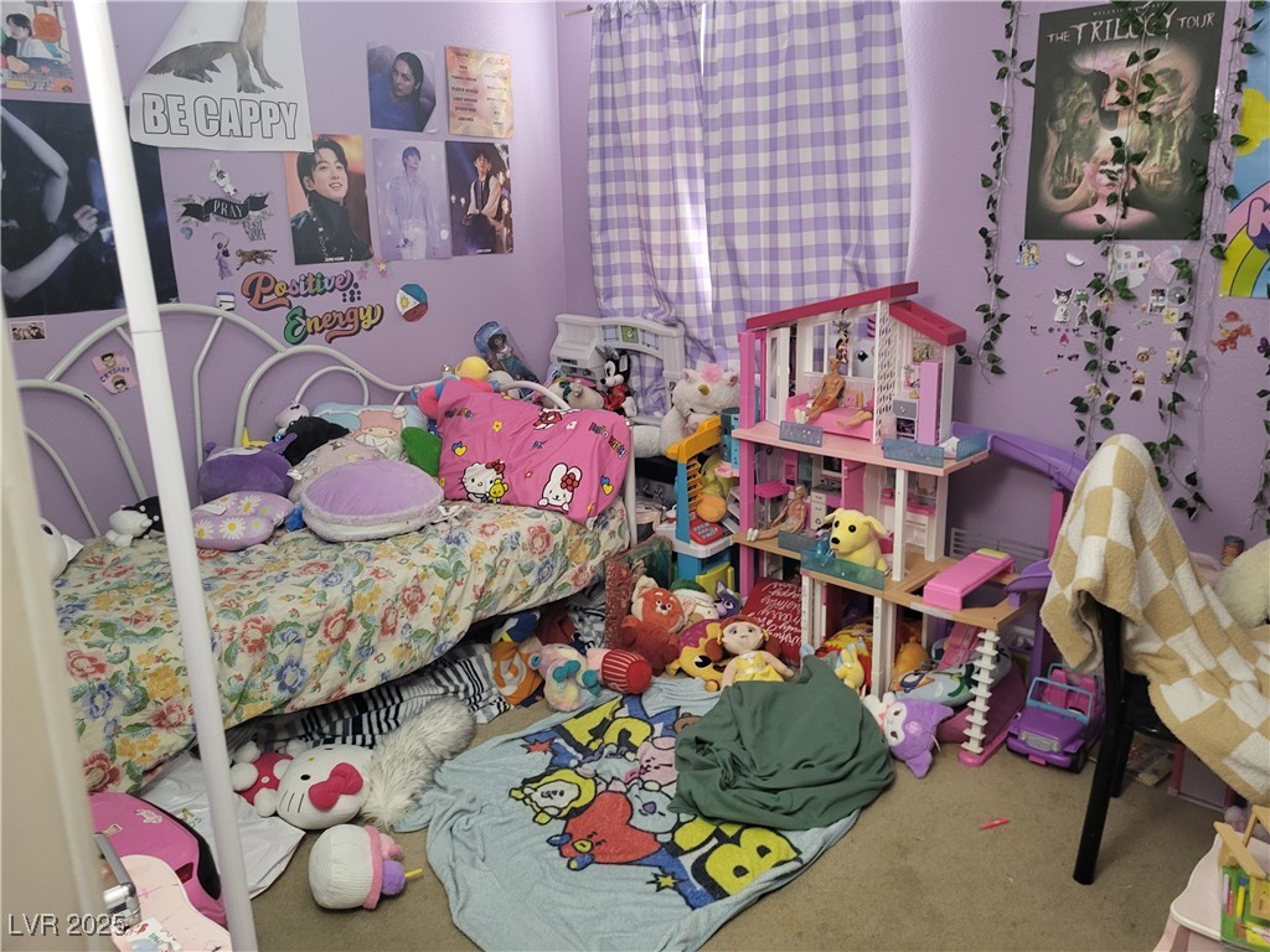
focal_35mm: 26
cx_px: 635
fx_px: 954
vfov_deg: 53.1
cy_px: 476
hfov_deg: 67.3
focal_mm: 5.4
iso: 500
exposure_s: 1/30
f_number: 1.8
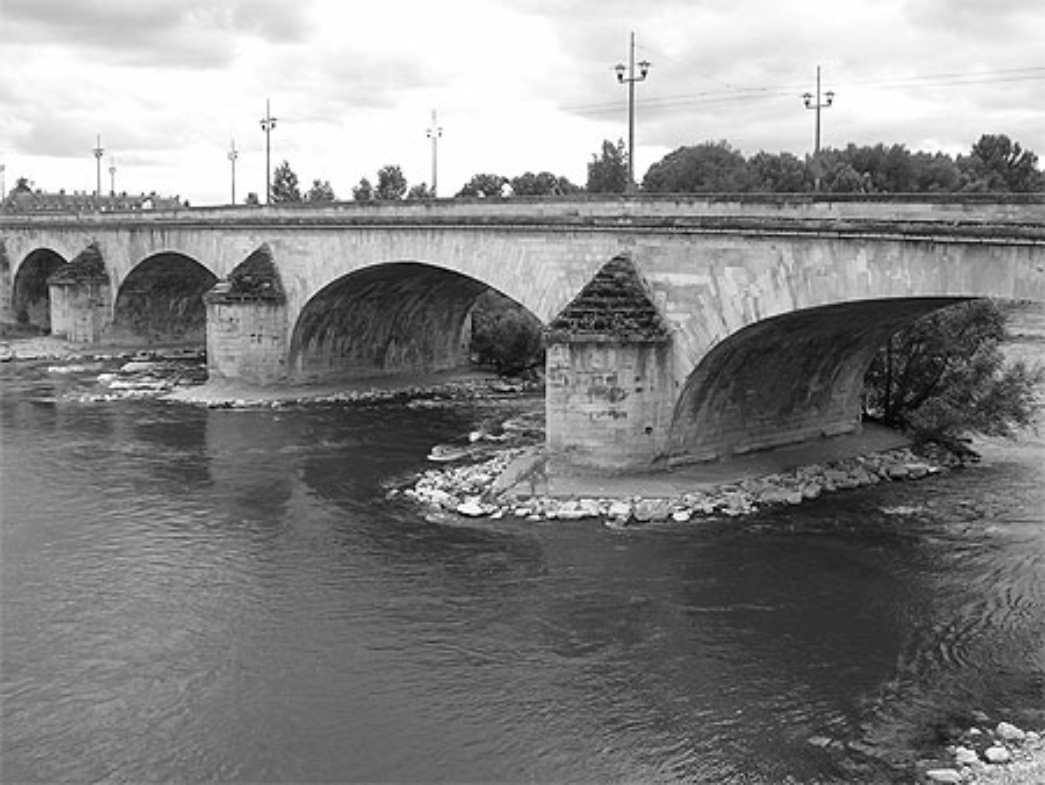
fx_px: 1087
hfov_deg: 51.3
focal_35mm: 36
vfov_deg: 39.7
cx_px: 522
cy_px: 392
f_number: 4.8
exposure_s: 1/250
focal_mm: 6
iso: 100
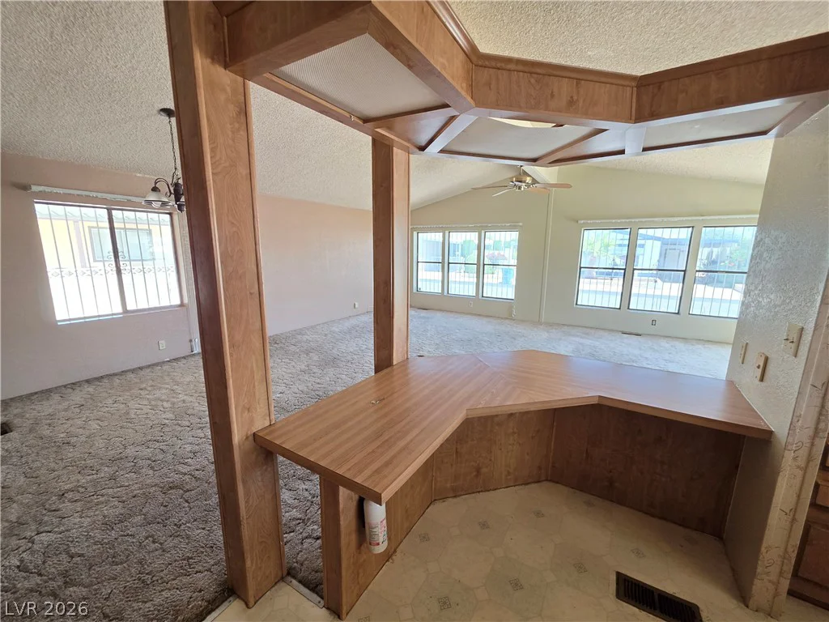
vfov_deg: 89.9
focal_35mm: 13
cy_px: 311
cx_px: 414
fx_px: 311
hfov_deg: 106.2
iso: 250
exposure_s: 1/120
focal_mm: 2.2
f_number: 1.9
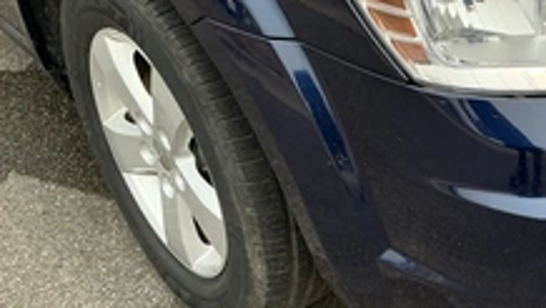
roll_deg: -2.9
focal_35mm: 56
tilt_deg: -34.8
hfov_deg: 35.5
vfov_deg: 21.5
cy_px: 153
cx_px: 468
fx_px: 811
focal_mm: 3
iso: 25
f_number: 1.8
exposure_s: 1/792
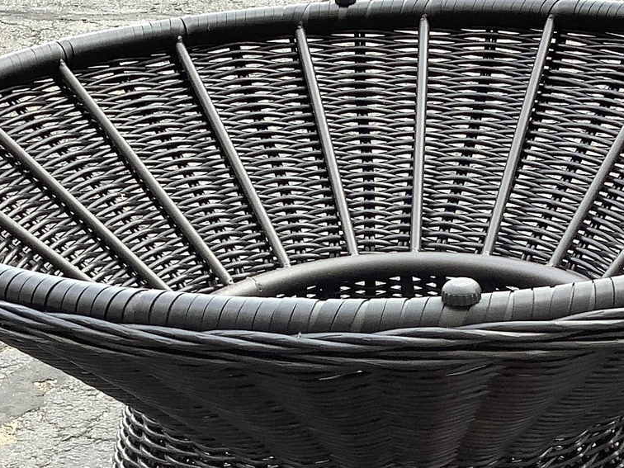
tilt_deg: -31.1
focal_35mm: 82
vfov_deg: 17.3
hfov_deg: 23.8
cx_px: 361
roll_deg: +2.2
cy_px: 546
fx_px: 1478
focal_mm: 3.3
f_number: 2.4
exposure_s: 1/120
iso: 64
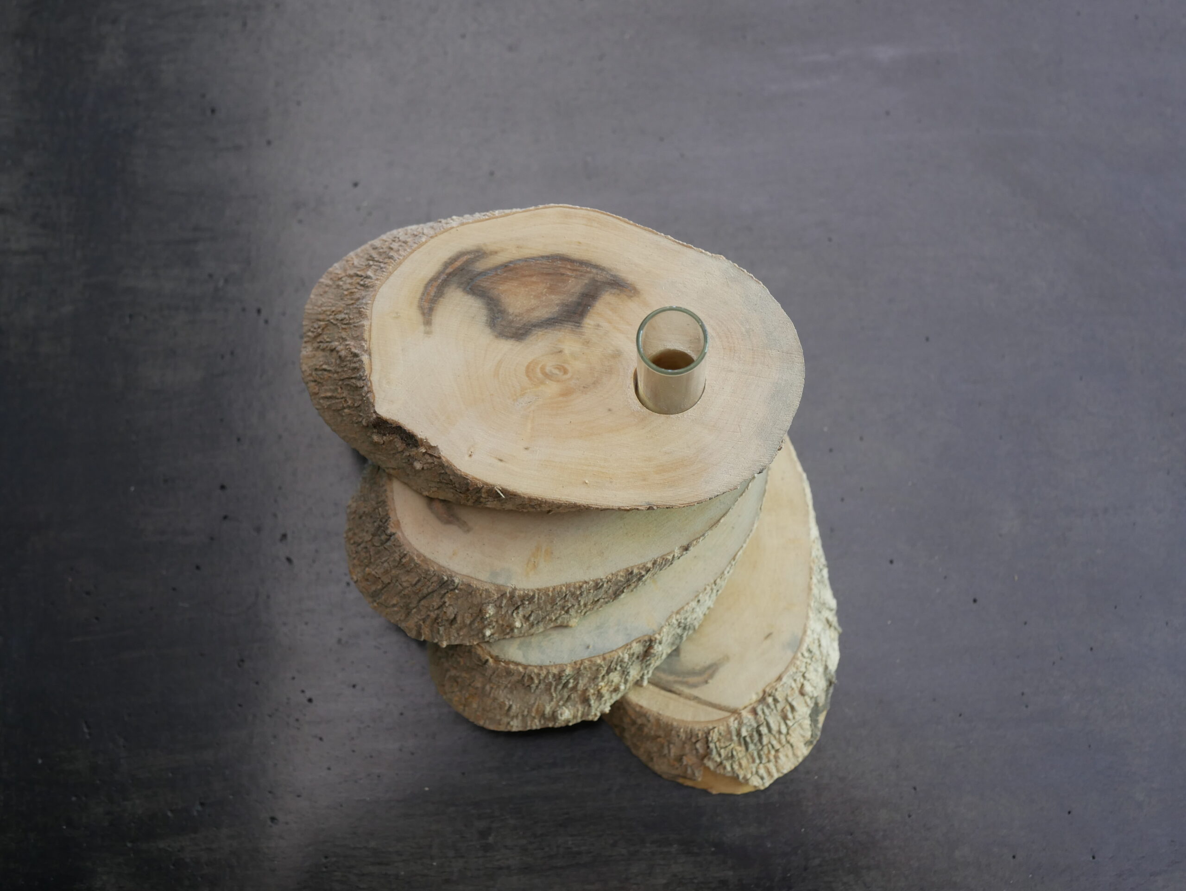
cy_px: 446
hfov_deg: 38.2
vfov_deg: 29.1
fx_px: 1714
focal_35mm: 50
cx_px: 593
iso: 400
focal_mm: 25
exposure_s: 1/5
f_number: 5.1
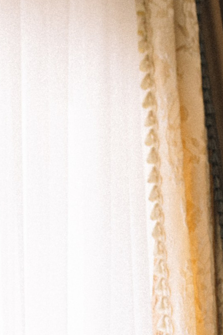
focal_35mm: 176
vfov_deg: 10.7
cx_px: -158
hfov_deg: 7.6
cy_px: 655
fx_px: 1636
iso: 640
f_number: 4
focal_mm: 35
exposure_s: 1/160
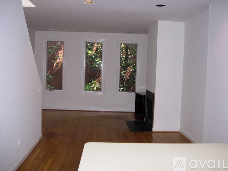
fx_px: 250
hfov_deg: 49.0
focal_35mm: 38
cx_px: 114
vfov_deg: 37.7
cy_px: 86
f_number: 2.8
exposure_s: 1/64
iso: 79
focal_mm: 7.8
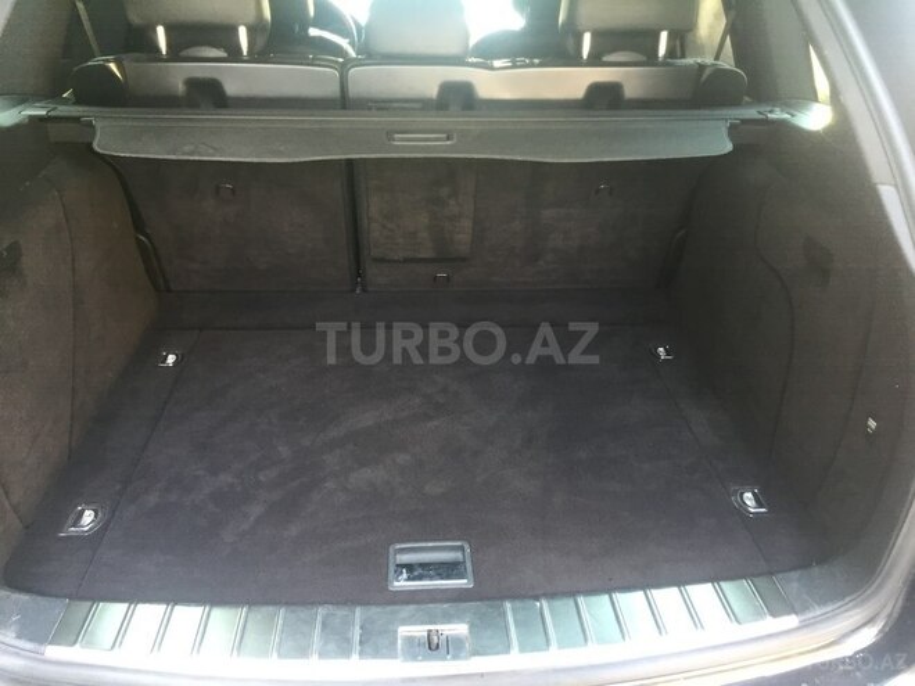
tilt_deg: -27.6
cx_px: 458
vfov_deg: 48.2
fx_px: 767
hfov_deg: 61.7
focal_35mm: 29
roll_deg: -0.9
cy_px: 343
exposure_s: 1/33
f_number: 2.2
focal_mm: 4.15
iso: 100
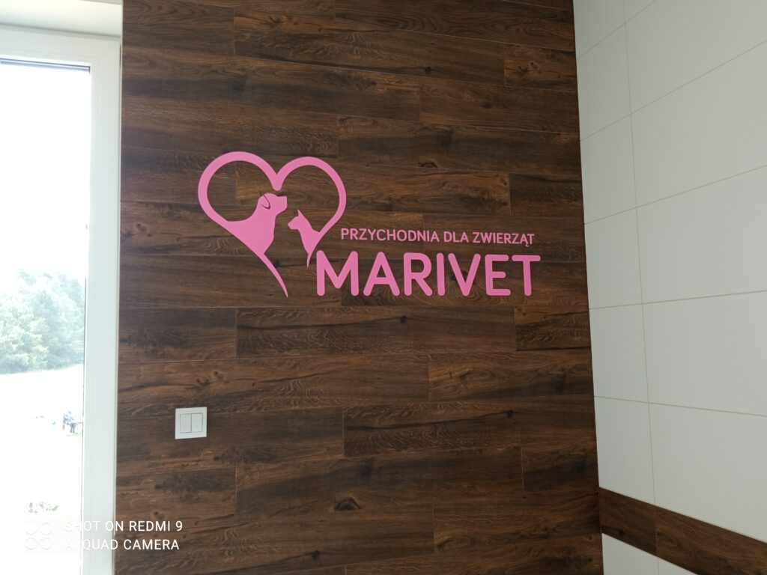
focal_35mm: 27
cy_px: 288
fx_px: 598
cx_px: 384
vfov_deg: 51.4
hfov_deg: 65.3
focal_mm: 3.79
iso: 146
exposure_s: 1/50
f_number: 2.2
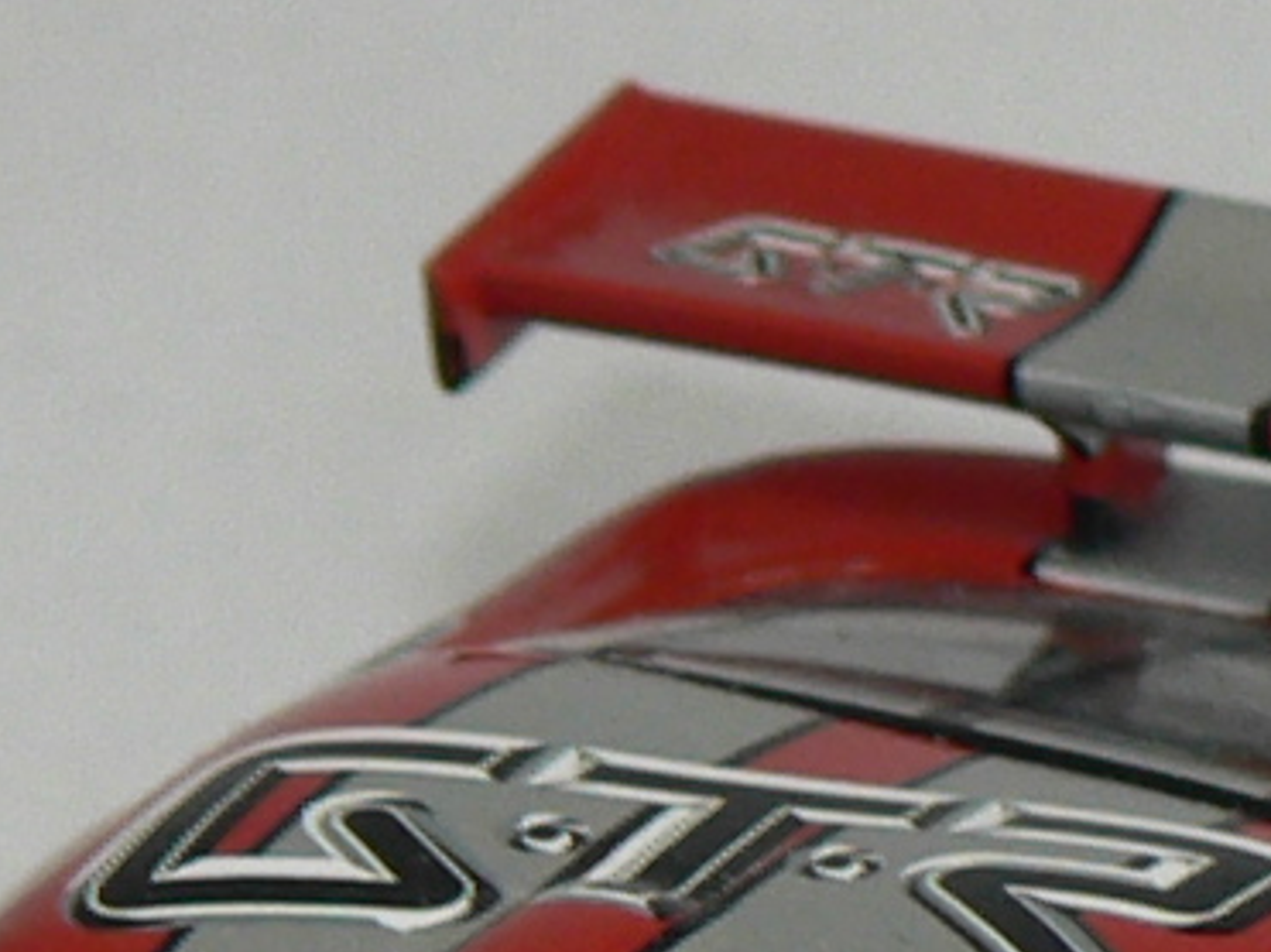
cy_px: 1969
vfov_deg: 2.5
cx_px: 315
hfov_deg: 3.3
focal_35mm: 601
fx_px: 22060
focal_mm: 14.5
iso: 80
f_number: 3.2
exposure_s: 1/60
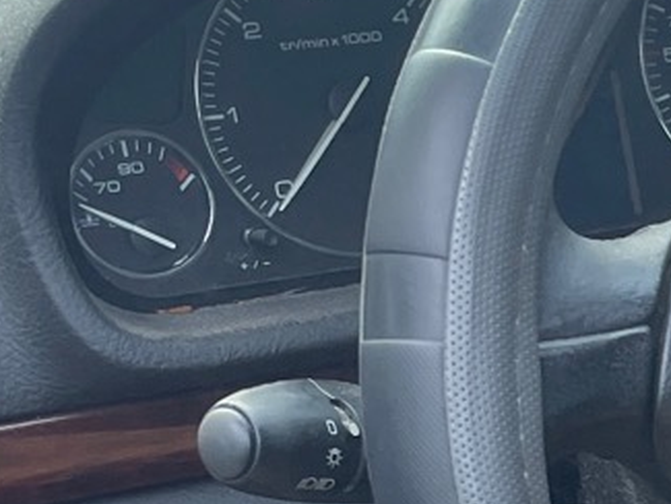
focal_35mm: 144
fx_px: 2792
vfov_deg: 9.7
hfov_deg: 12.6
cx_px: 1169
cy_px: 967
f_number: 1.6
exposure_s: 1/121
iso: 80
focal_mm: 4.2
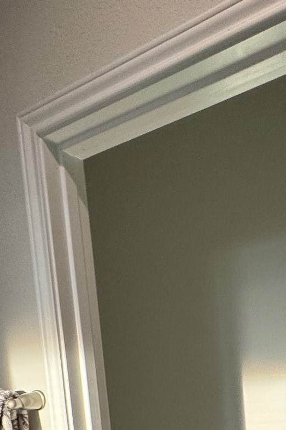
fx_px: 453
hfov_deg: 33.8
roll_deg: +8.1
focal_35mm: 38
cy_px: 427
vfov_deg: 43.6
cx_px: 237
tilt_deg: -2.9
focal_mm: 2.22
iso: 160
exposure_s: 1/120
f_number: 2.2
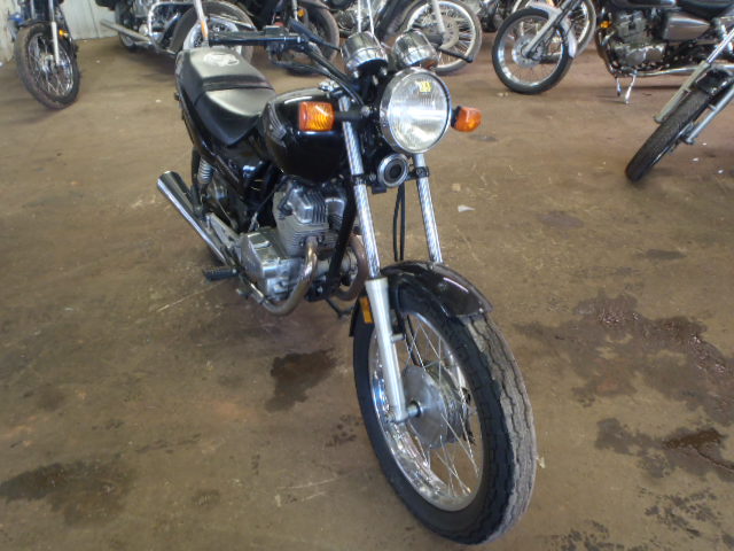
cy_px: 276
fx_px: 594
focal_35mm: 28
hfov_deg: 63.4
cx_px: 367
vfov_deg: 49.7
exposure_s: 1/5
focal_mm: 5
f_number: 3.5
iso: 200
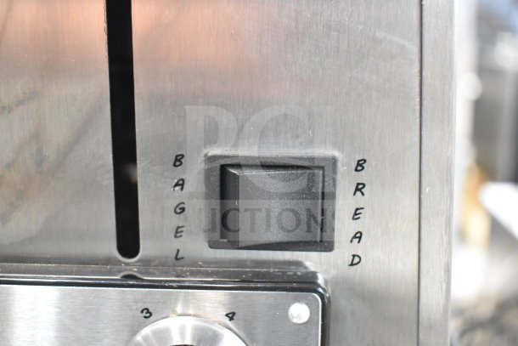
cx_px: 259
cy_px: 173
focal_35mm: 46
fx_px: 669
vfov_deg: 29.0
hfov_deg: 42.3
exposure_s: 1/100
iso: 6400
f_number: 5
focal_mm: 31
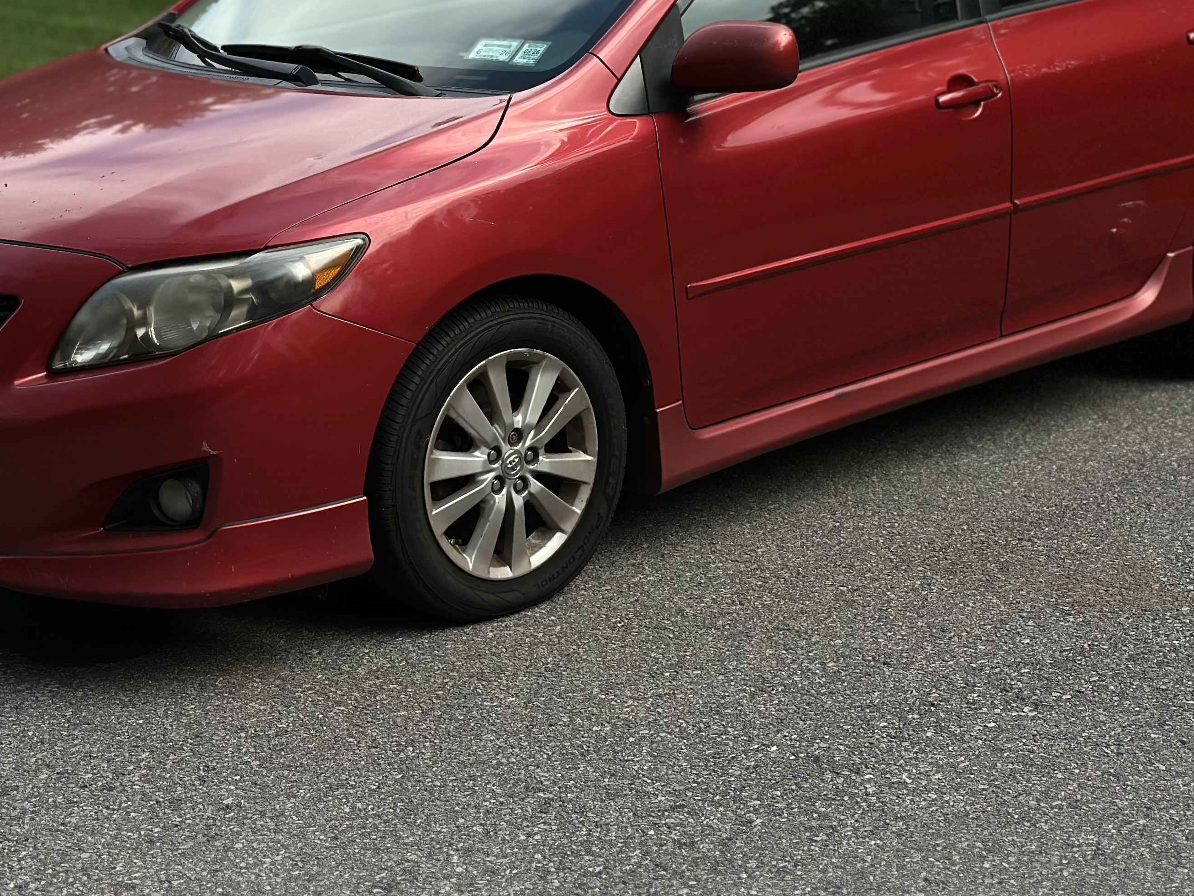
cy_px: 271
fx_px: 2553
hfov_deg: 26.3
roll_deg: +1.2
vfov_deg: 19.8
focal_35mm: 74
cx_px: 631
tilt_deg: -8.9
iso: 80
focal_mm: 6.86
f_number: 1.78
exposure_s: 1/2410
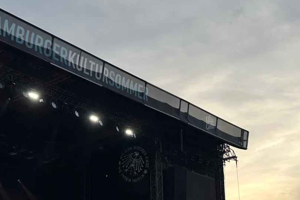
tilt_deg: +13.7
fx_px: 525
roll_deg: +2.0
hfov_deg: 31.6
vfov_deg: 21.2
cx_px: 199
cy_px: 177
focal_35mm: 63
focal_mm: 6.86
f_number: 1.78
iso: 80
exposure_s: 1/1779
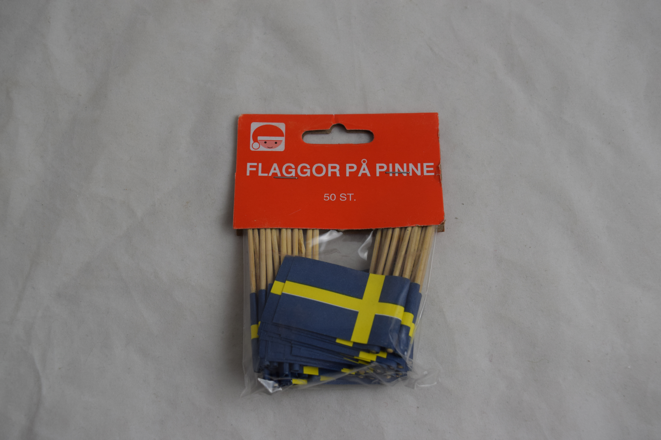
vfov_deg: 29.9
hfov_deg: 43.6
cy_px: 220
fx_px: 826
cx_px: 330
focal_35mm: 45
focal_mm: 30
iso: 400
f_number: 6.3
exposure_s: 1/160
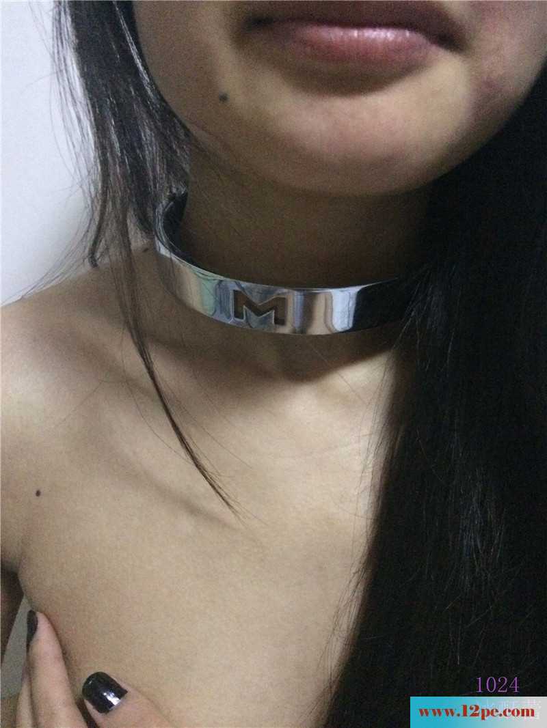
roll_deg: +3.3
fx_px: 611
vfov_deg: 61.6
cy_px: 364
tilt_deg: -6.1
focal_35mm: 29
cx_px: 274
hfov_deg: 48.2
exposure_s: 1/17
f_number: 2.2
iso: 800
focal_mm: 4.15
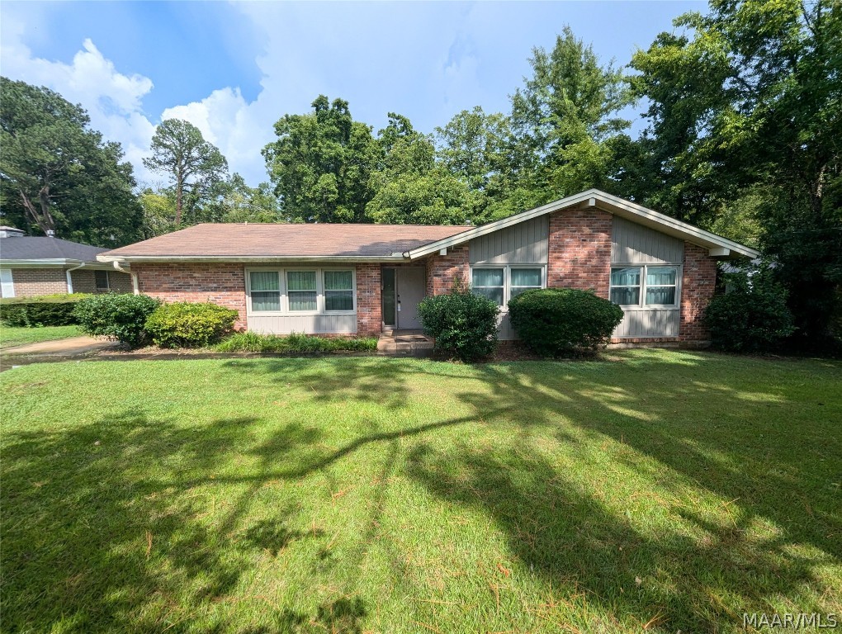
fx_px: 317
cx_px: 421
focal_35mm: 13
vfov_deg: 90.1
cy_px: 317
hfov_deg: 106.1
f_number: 2.2
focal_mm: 1.95
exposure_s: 1/1529
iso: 44
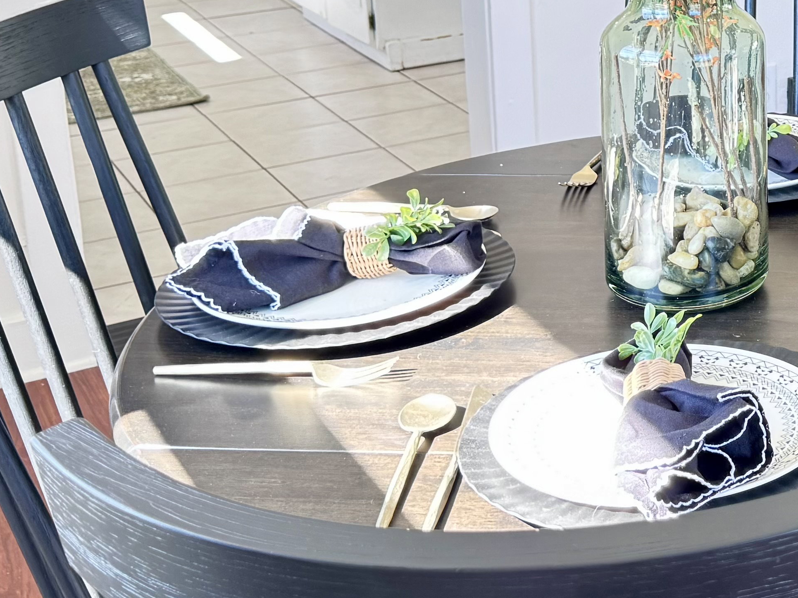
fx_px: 1637
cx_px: 878
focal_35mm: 71
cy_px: 7
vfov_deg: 20.1
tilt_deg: -14.4
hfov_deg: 25.4
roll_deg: -0.9
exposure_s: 1/120
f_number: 1.78
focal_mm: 6.76
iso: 200
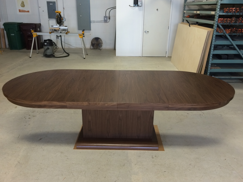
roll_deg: -0.6
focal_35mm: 30
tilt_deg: -22.8
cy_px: 93
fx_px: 211
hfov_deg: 60.0
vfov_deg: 46.8
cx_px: 121
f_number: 2.2
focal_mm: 4.15
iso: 50
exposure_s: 1/30
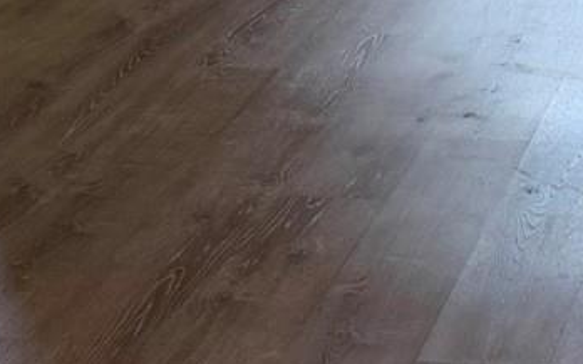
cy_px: -580
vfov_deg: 9.6
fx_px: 1858
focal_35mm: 117
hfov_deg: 17.2
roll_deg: +2.1
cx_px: 652
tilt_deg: -2.0
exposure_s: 1/120
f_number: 1.78
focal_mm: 6.76
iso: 160
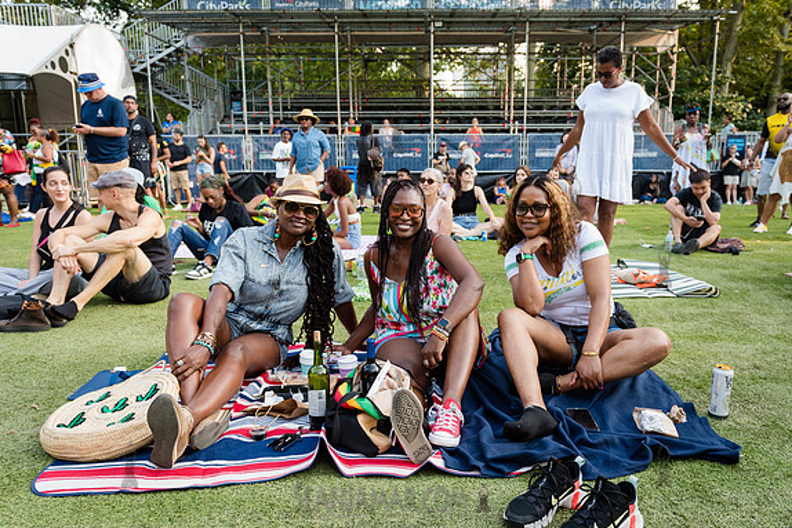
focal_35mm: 27
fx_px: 594
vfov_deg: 47.9
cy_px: 276
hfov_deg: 67.2
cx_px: 433
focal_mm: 24
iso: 500
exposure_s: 1/200
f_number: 3.5
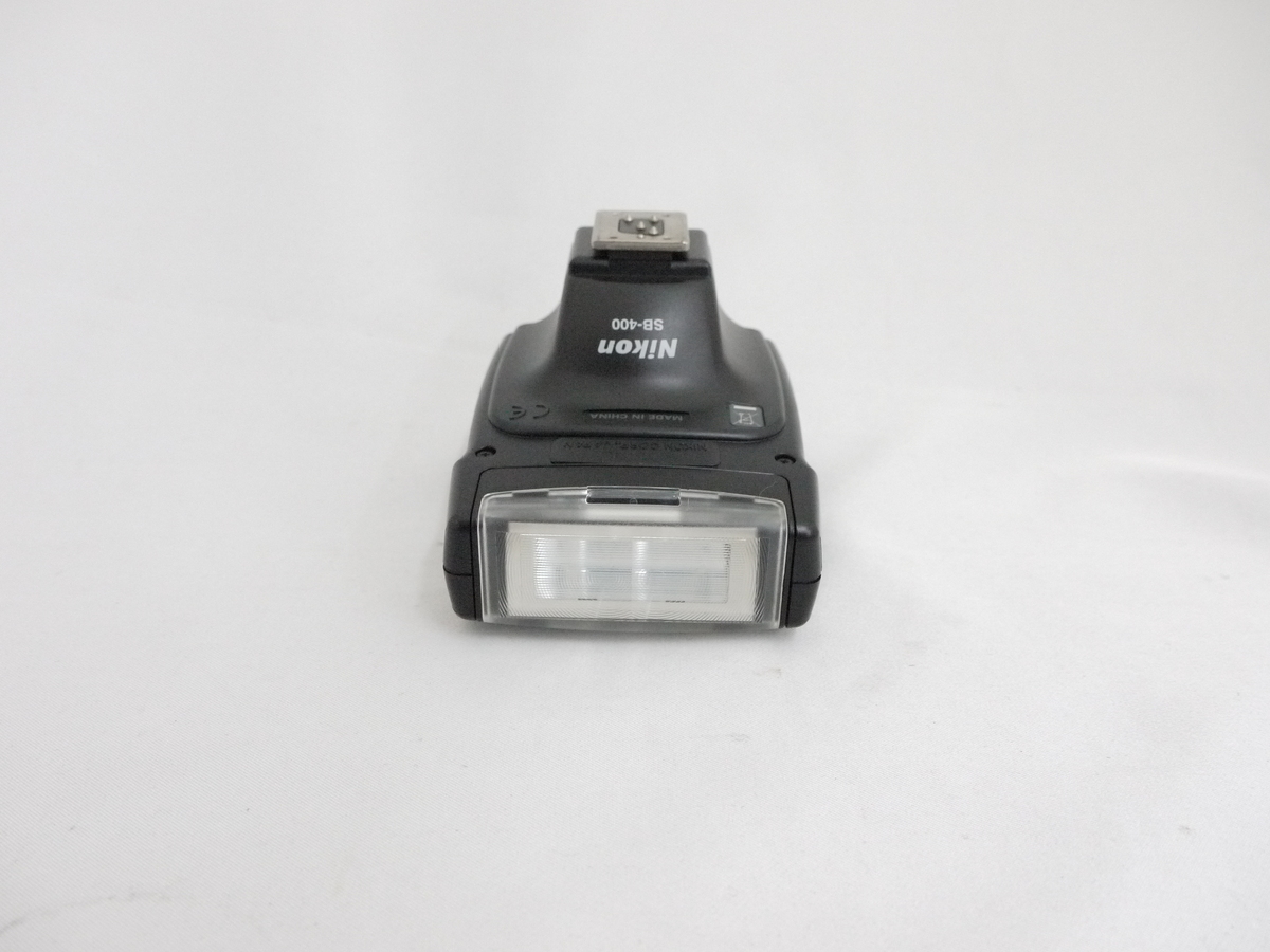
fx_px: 1174
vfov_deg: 44.2
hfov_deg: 56.8
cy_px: 476
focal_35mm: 32
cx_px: 635
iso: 1600
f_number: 7.1
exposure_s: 1/80
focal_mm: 16
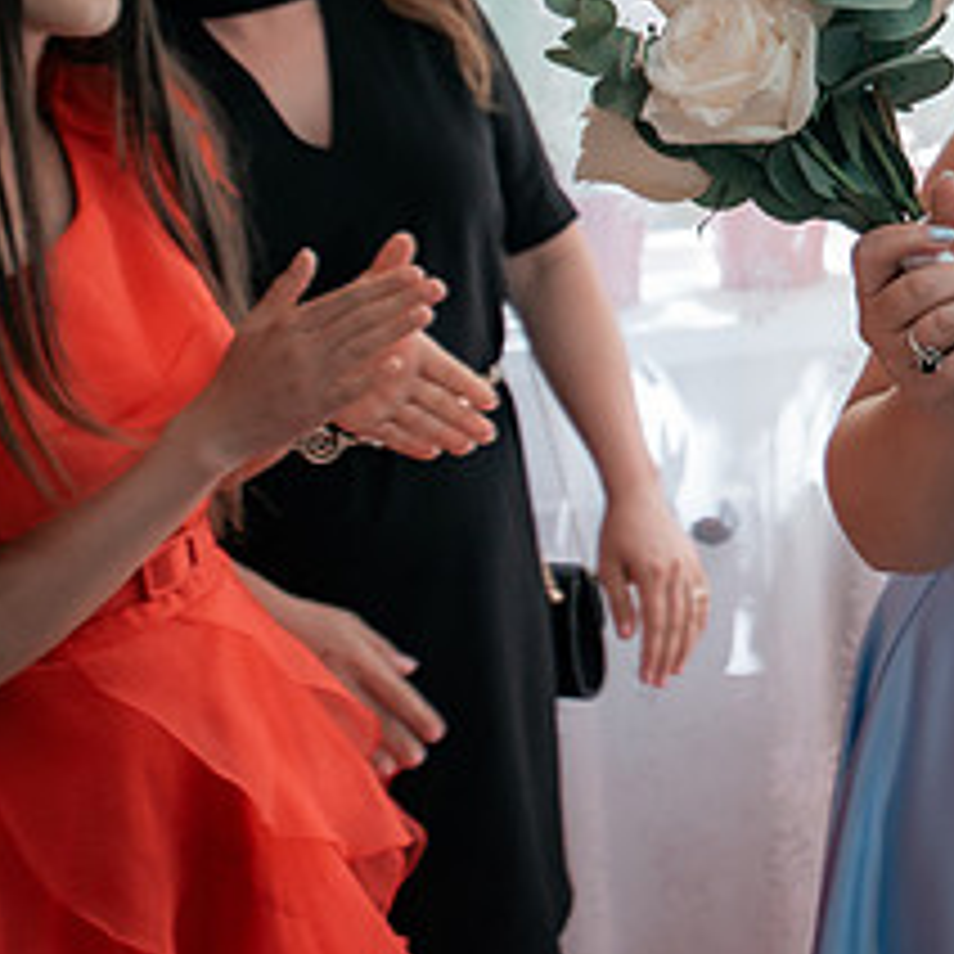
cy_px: -79
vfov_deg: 19.8
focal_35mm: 84
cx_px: 1352
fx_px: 2619
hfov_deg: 18.7
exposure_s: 1/320
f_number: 2.8
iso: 1250
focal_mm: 30
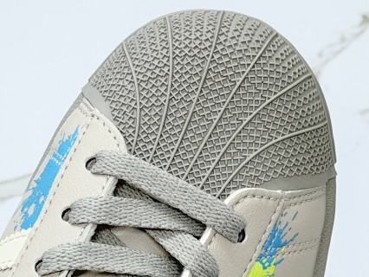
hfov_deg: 39.6
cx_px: 184
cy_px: 138
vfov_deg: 30.3
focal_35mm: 48
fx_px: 512
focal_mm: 6.76
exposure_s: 1/364
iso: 64
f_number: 1.78
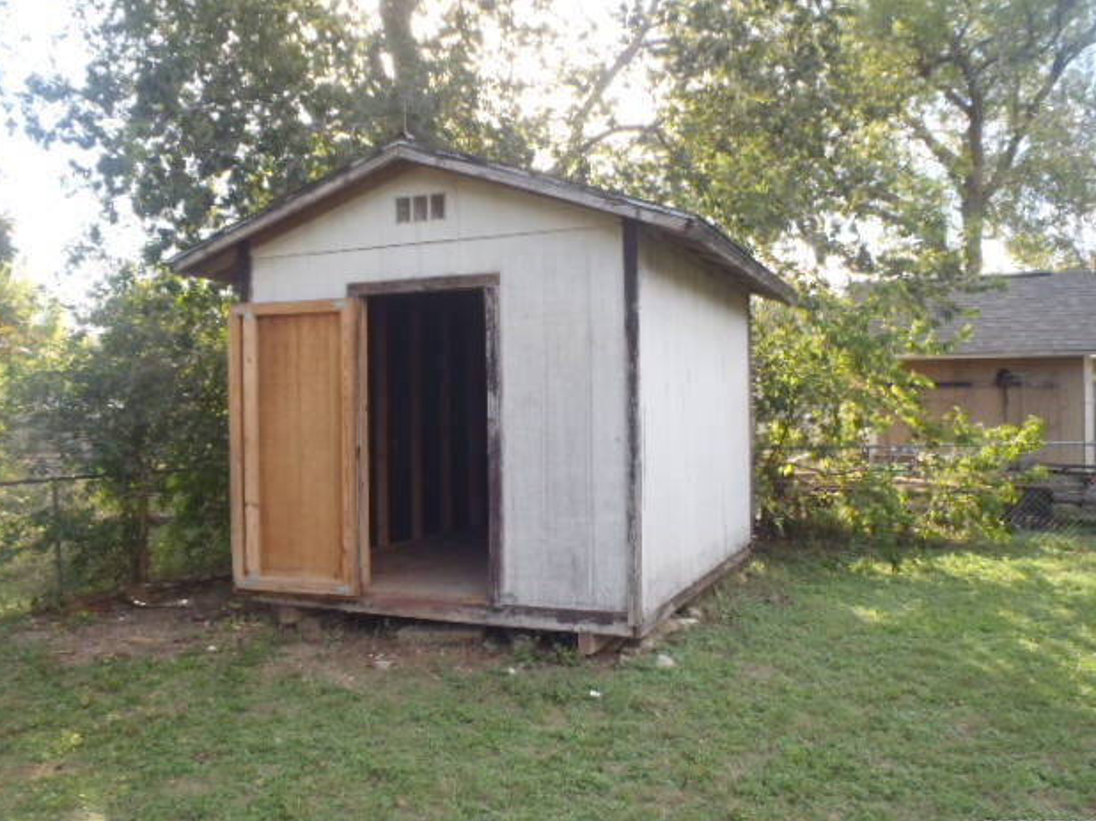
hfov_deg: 61.7
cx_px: 557
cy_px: 411
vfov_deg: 48.2
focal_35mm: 29
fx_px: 918
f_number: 3.9
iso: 200
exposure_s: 1/250
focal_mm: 5
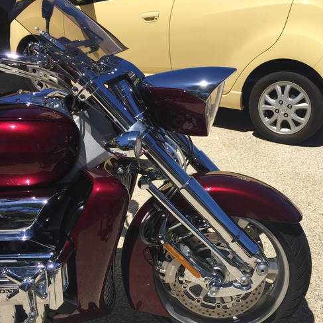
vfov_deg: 39.9
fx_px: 443
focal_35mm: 42
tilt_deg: -27.9
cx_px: 181
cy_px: 193
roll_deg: +0.2
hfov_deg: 40.0
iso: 32
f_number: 2.2
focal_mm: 4.15
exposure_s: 1/2825
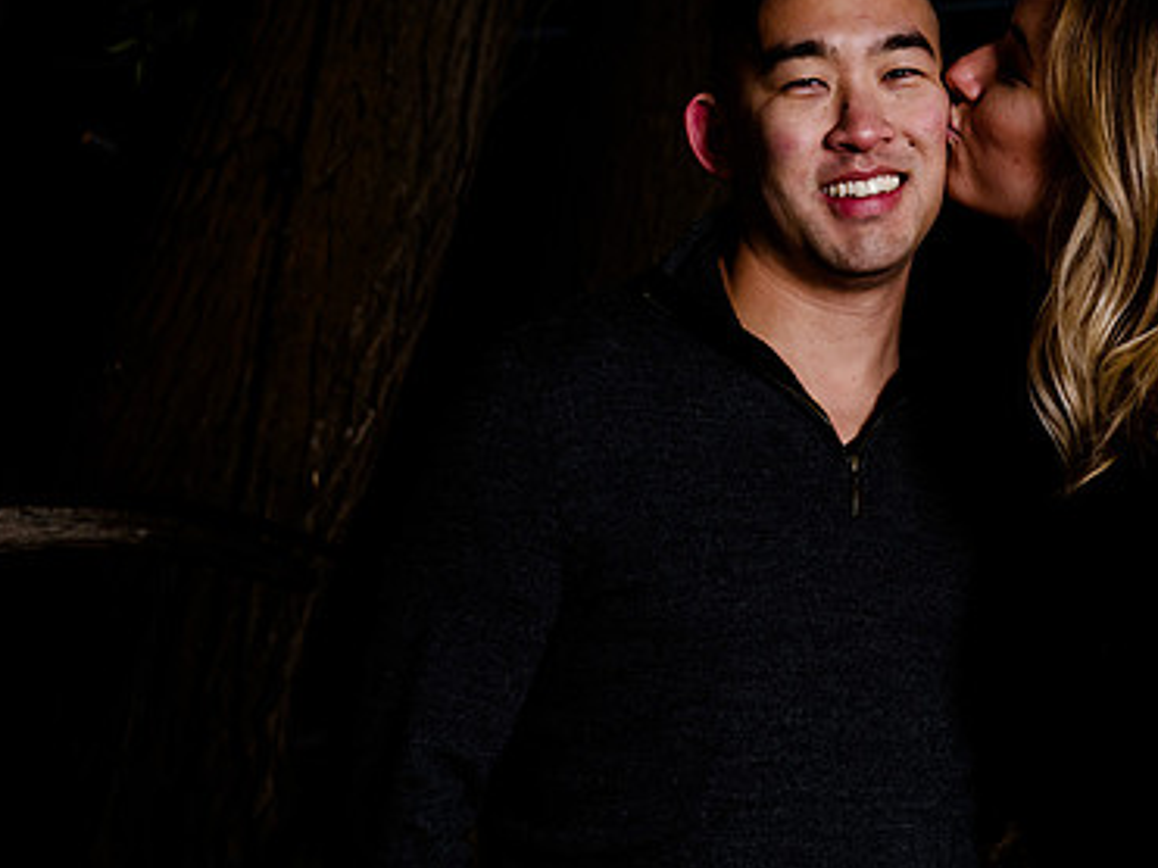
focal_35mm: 124
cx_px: 919
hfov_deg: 15.8
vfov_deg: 11.9
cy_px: 179
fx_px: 4147
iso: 400
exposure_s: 1/160
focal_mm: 70
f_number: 8
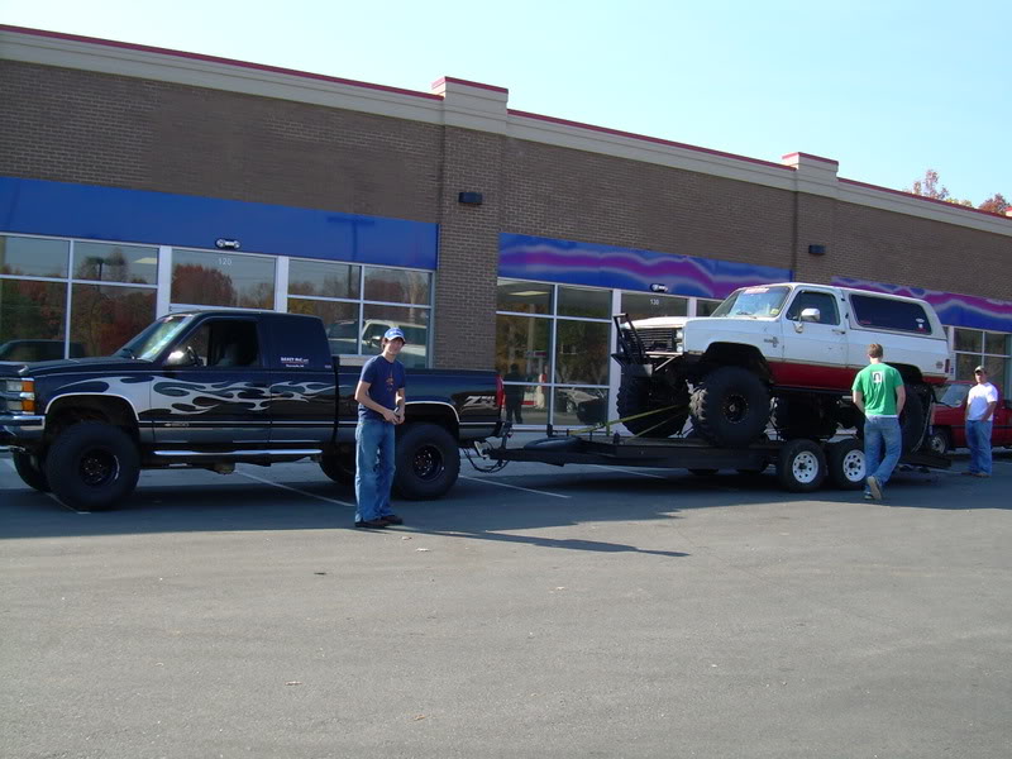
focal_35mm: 38
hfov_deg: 49.0
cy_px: 380
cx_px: 506
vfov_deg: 37.7
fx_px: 1111
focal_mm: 6.3
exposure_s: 1/229
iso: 50
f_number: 4.6
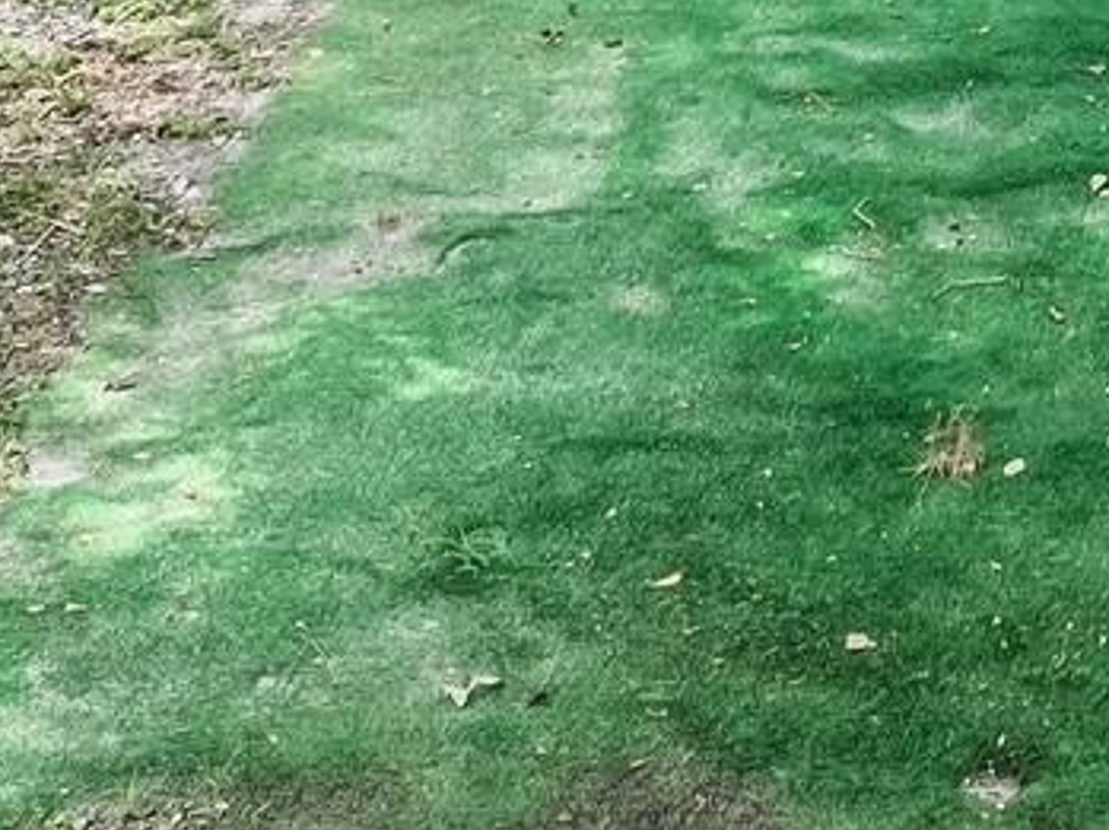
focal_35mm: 110
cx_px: 1411
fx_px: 3520
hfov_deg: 16.9
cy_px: -544
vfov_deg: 12.5
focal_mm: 12.29
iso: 400
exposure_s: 1/1250
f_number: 2.8
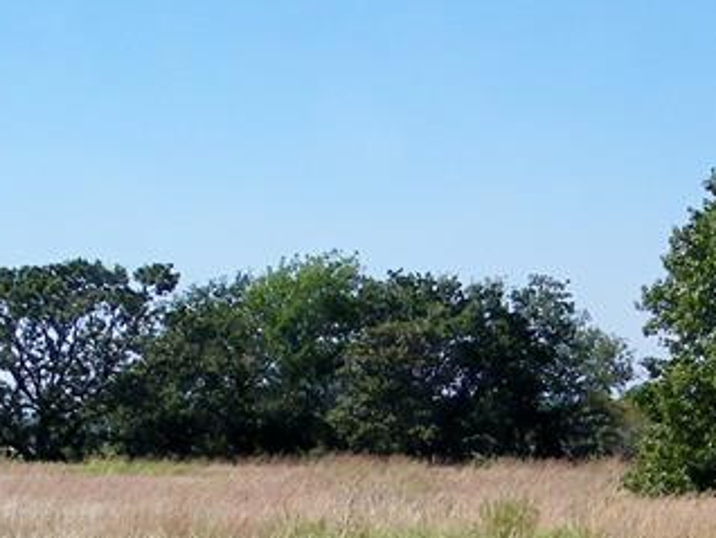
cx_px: 444
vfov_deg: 12.2
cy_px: 662
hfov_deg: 16.5
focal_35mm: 119
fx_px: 2463
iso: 80
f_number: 7.4
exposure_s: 1/250
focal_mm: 6.6
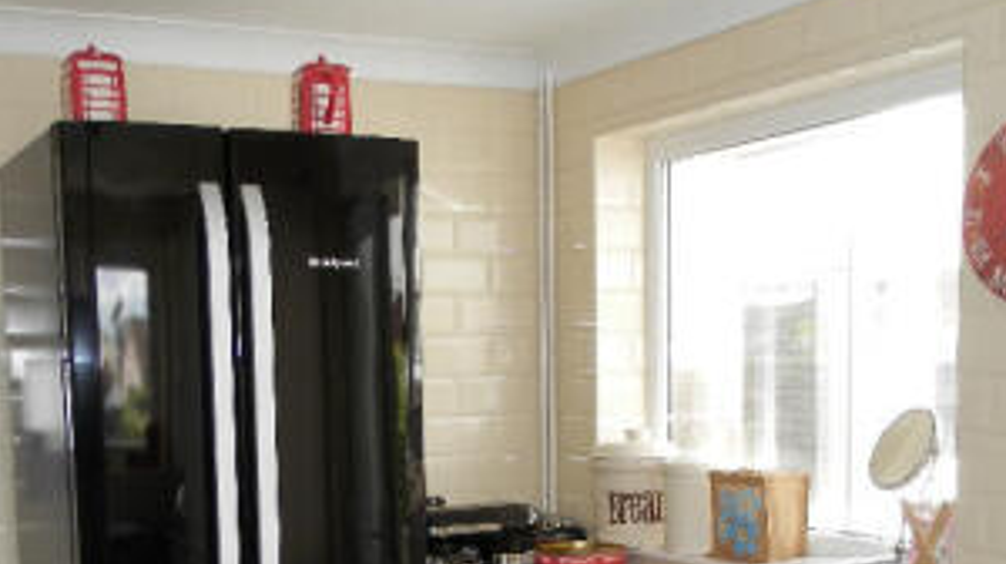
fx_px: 1412
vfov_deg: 21.9
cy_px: 525
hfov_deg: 39.2
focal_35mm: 53
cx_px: 464
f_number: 3.1
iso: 80
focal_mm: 4.5
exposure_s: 1/50
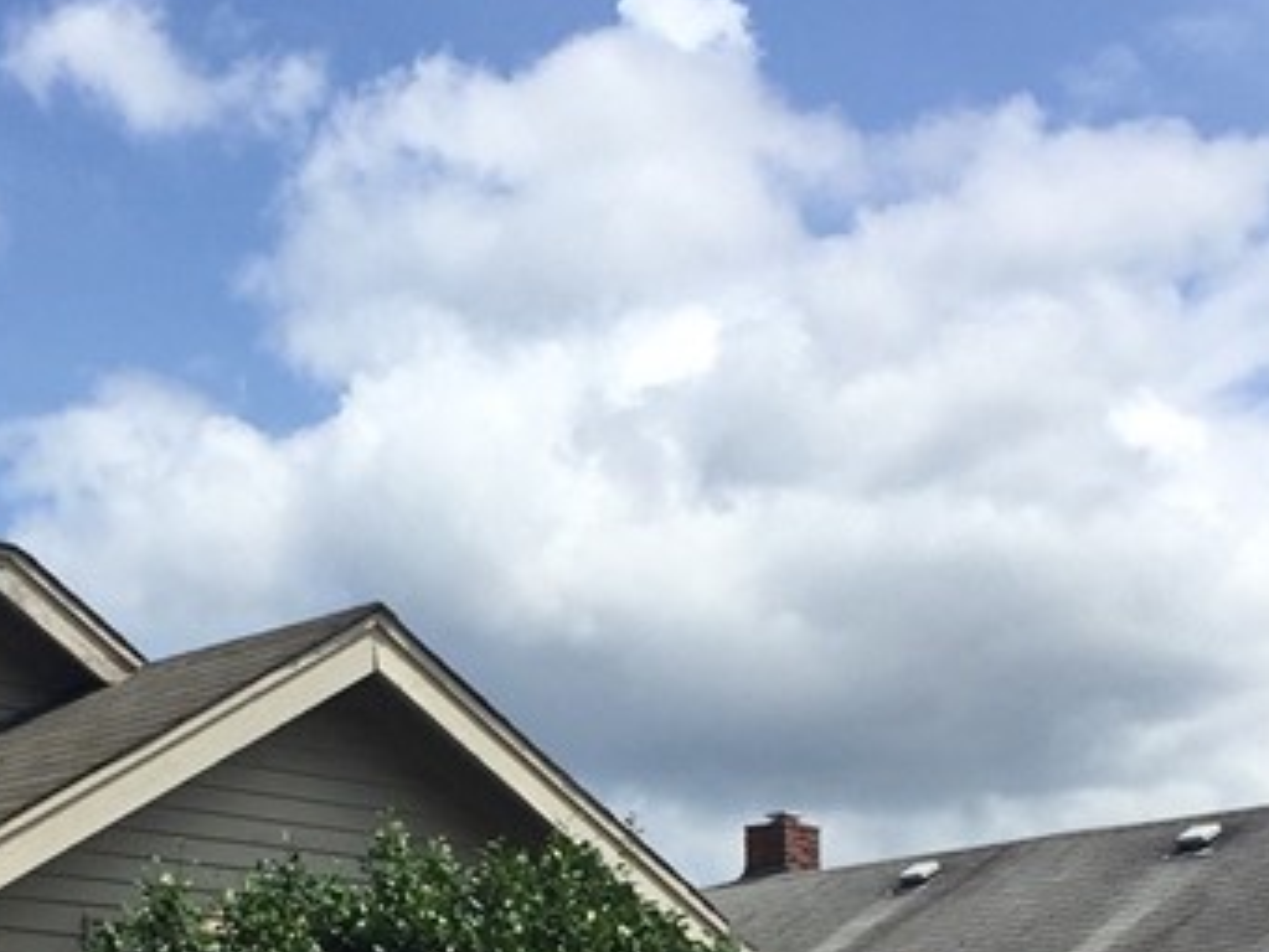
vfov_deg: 16.5
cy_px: 1008
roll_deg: -1.2
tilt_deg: +6.1
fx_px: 3190
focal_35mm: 87
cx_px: 365
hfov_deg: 22.3
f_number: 2.2
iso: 32
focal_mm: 4.15
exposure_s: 1/3049
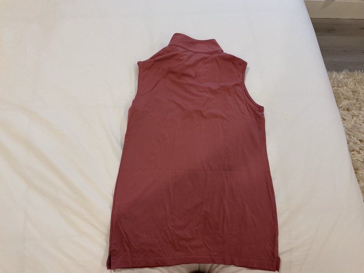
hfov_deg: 61.7
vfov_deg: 48.2
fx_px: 305
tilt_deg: -63.4
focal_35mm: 29
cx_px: 182
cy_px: 136
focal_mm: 3
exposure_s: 1/60
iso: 80
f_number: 1.8
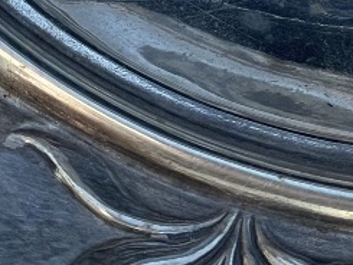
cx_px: 330
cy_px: -232
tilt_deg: -77.3
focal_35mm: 255
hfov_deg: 7.7
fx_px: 2602
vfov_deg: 5.7
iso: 25
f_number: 2
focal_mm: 6
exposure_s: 1/322
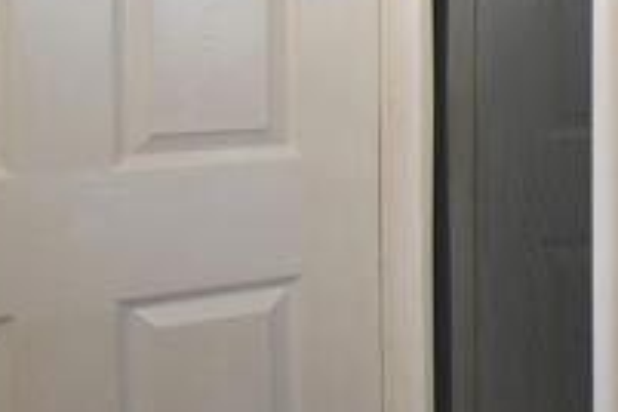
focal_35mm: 49
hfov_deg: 29.4
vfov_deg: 26.6
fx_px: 841
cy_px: 38
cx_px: 867
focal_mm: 10
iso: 400
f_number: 6.3
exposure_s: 1/160
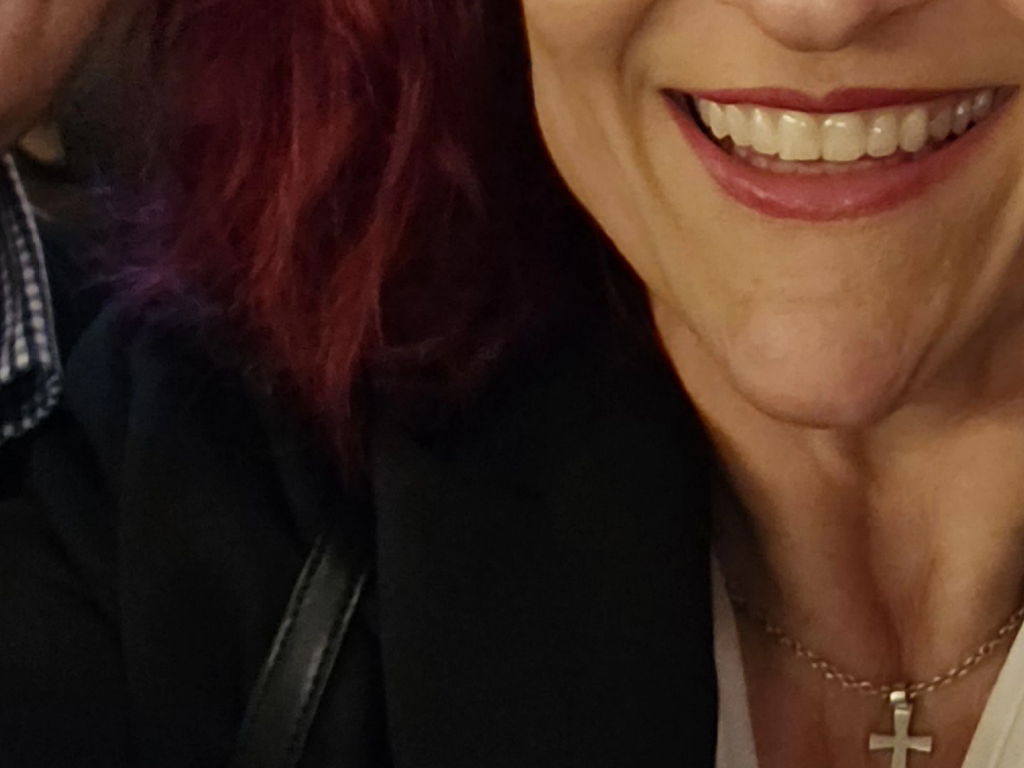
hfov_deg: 22.5
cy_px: -114
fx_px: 2456
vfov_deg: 17.1
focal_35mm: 83
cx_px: 1064
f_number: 2.2
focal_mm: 3.3
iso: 1000
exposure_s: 1/15
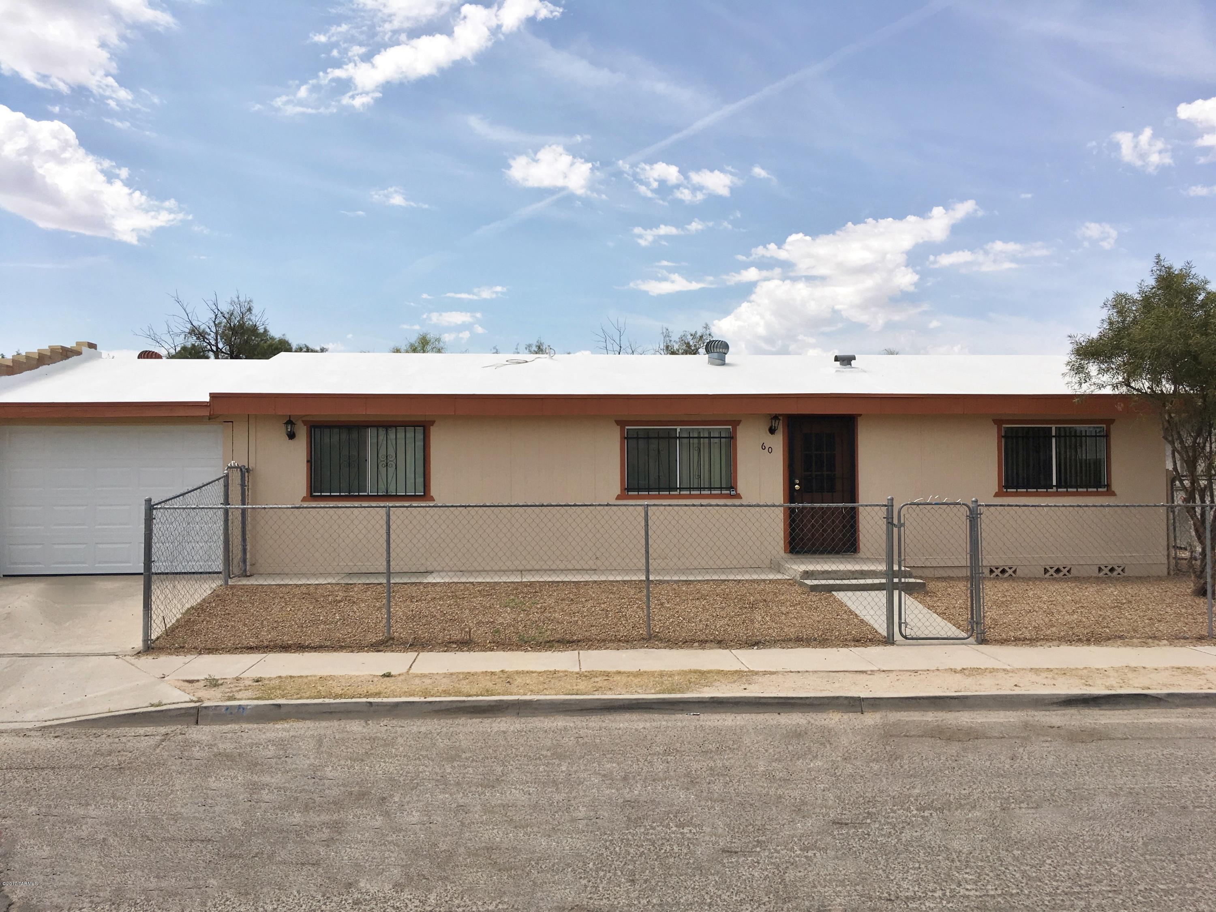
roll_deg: -0.8
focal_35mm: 29
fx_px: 1019
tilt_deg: +1.8
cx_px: 608
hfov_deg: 61.7
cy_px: 456
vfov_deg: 48.2
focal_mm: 4.15
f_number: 2.2
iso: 25
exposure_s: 1/1972
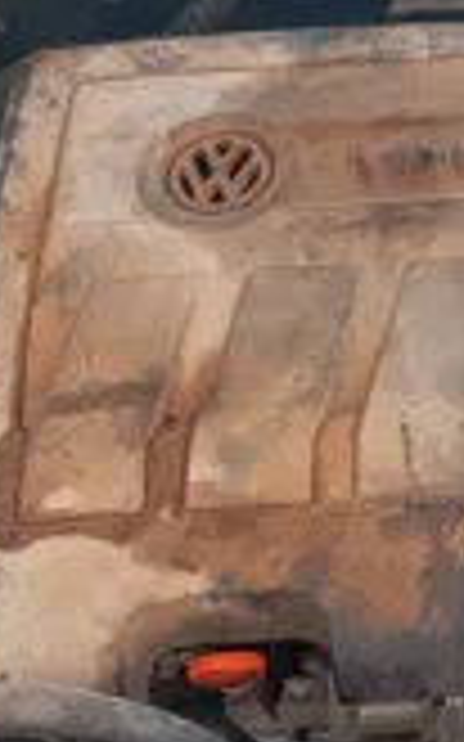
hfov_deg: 16.7
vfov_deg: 28.5
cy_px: 456
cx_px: 653
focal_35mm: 72
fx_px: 1458
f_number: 1.8
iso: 106
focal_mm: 4.27
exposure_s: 1/50
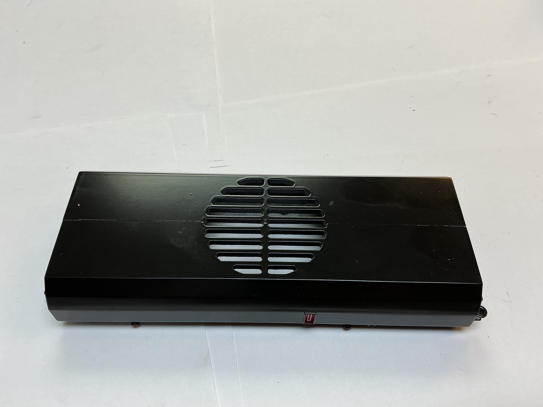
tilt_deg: -53.4
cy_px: 204
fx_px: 455
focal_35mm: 29
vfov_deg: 48.2
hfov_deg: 61.7
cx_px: 272
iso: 32
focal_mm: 3
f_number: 1.8
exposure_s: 1/100
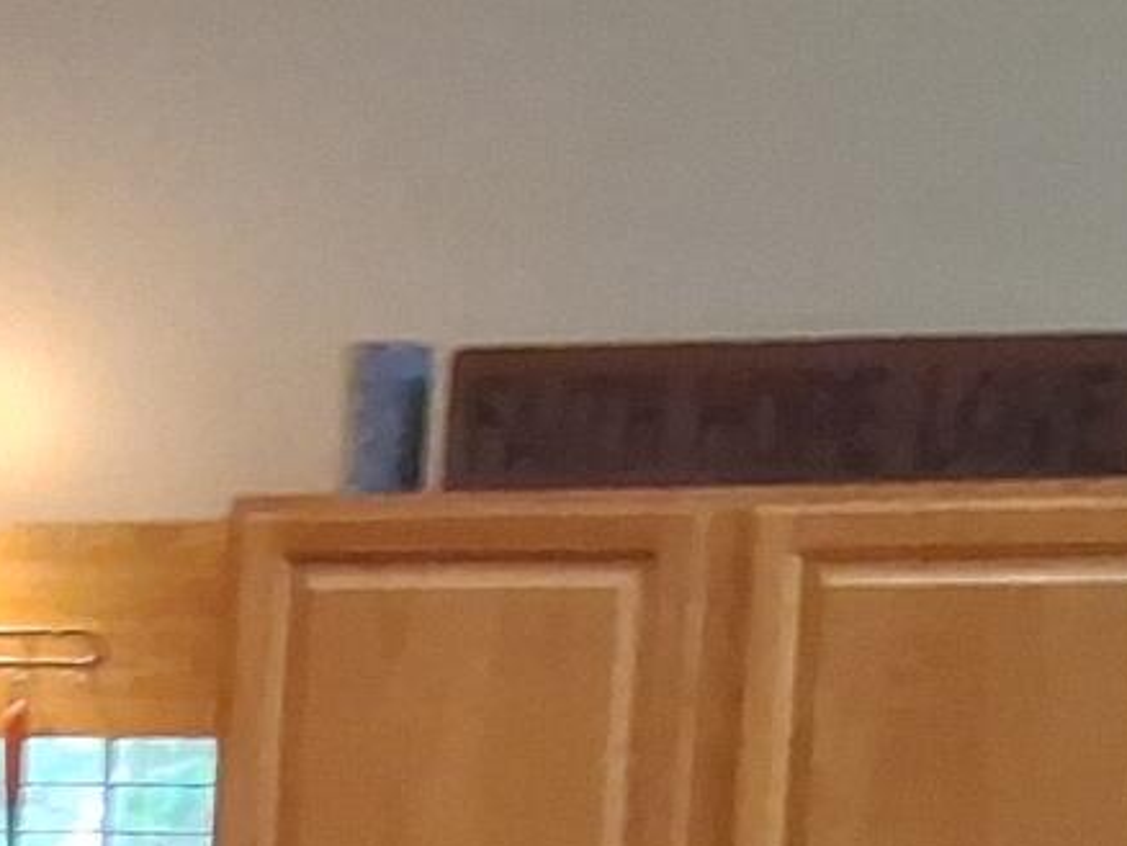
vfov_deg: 7.8
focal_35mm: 178
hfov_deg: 10.6
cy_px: 1985
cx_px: -659
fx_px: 5798
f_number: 1.8
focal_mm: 3.98
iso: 500
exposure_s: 1/33
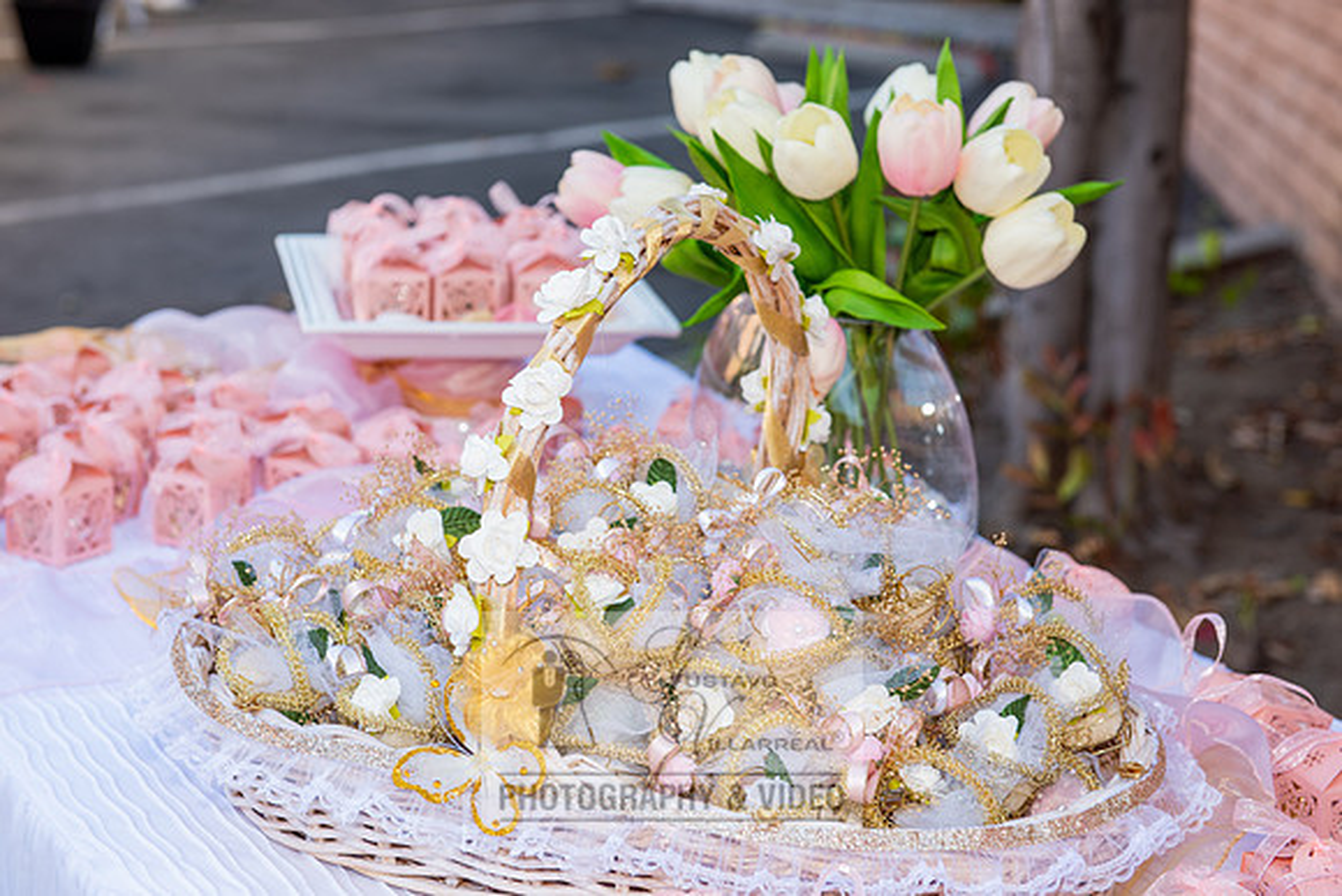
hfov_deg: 28.8
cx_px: 671
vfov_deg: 19.5
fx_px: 2610
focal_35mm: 70
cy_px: 448
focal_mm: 70
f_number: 6.3
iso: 200
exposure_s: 1/100
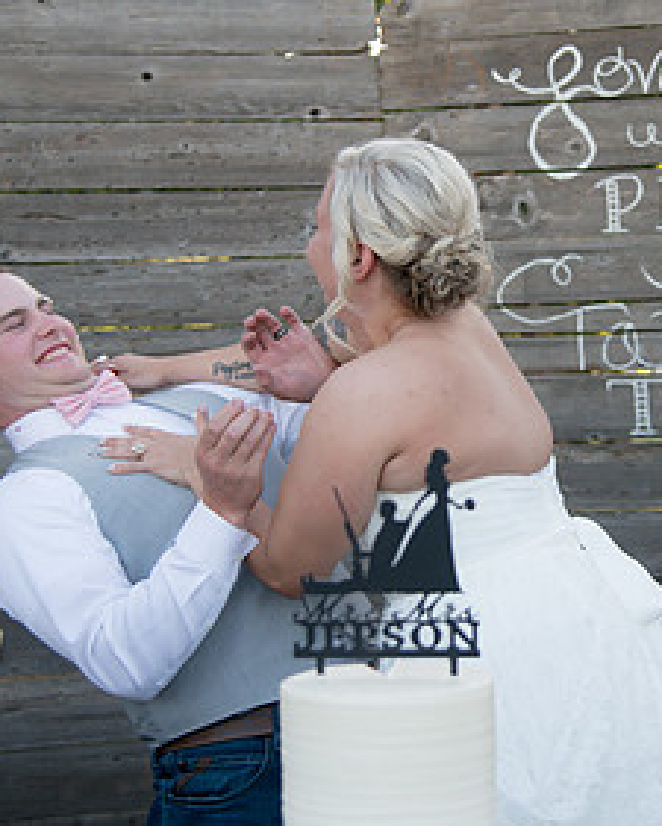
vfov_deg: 21.5
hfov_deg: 17.2
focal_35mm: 89
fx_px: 2179
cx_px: 512
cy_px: 328
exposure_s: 1/400
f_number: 4
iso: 400
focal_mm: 46
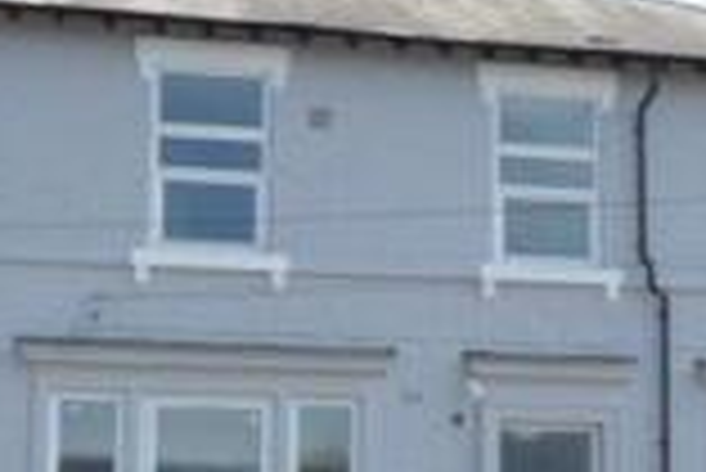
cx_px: 666
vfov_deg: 12.6
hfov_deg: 18.4
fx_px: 2140
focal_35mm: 109
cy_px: 330
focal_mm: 24
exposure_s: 1/640
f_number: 13
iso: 1600
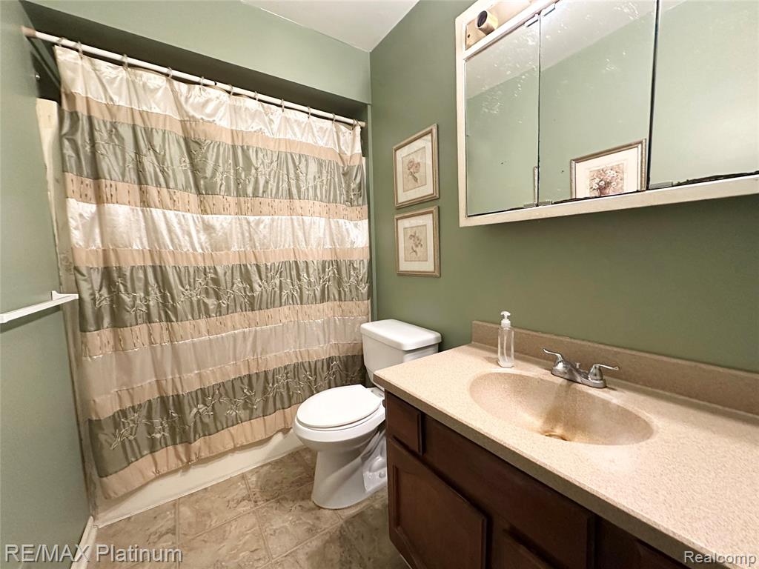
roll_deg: +1.3
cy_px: 284
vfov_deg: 85.7
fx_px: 307
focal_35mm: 14
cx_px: 380
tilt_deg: -5.1
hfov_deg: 102.1
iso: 800
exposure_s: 1/60
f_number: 2.2
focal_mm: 2.22
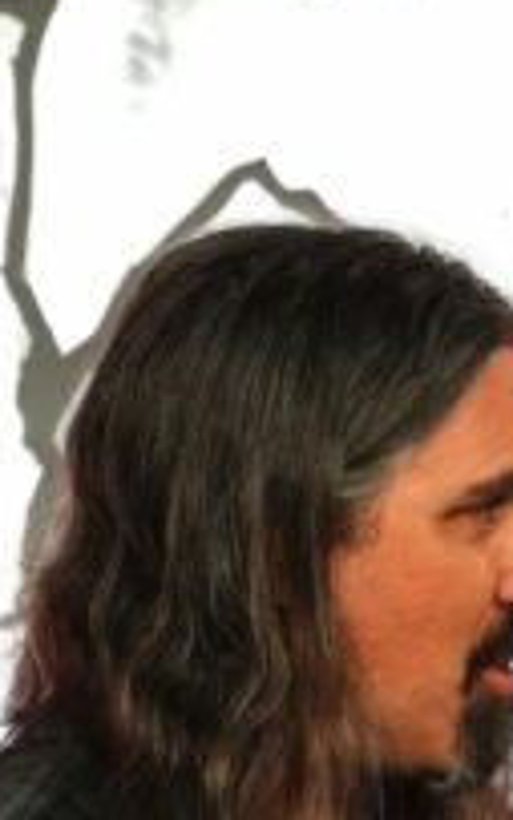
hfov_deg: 1.7
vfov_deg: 2.7
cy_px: 529
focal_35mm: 782
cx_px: 606
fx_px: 17479
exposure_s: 1/250
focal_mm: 135
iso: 1000
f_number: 5.6
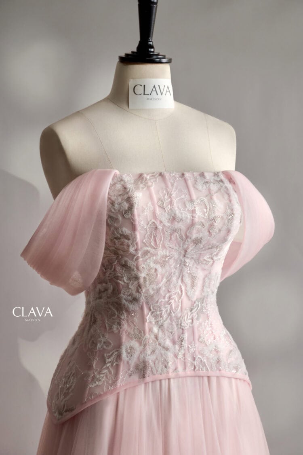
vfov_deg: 27.0
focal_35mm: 75
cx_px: 152
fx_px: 947
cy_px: 228
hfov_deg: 18.2
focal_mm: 75
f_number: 8
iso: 1250
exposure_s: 1/125
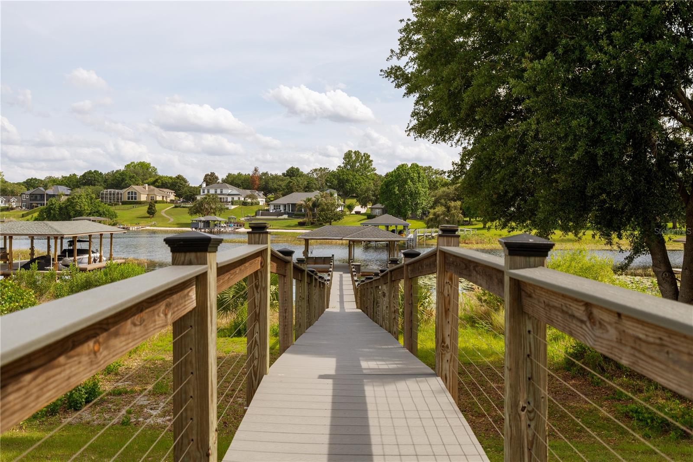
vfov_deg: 37.8
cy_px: 231
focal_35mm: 35
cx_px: 346
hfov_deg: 54.4
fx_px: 674
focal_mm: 35
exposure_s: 1/800
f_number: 6.3
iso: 500
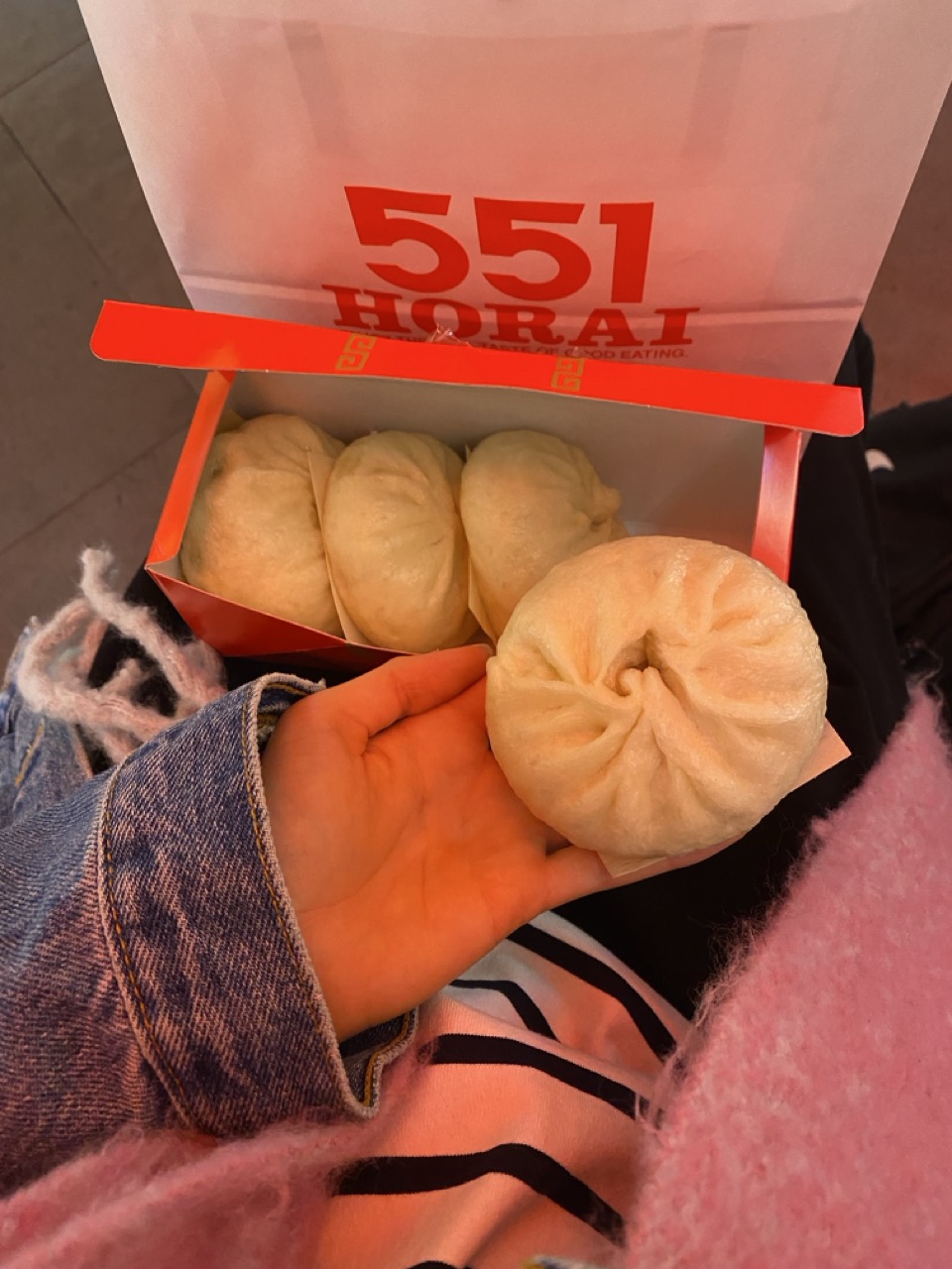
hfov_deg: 53.1
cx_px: 476
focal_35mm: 26
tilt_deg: -73.2
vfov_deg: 67.3
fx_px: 953
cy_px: 634
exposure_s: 1/57
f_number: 1.8
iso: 320
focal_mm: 4.25
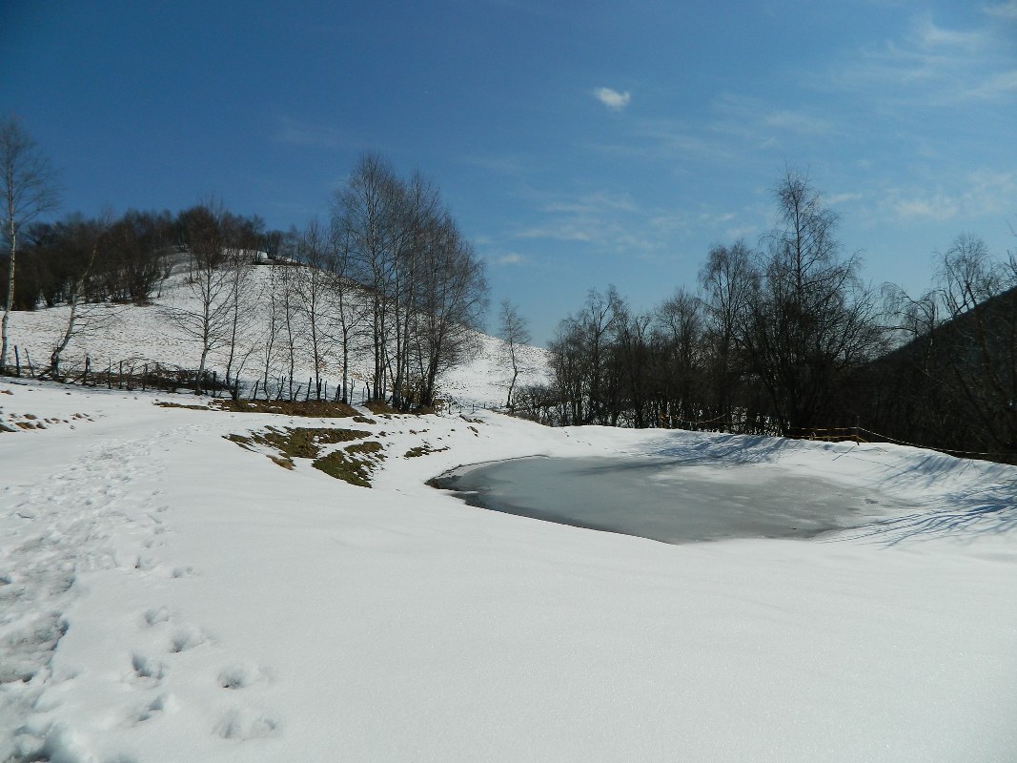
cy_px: 382
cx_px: 508
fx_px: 734
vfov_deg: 54.9
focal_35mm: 25
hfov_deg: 69.4
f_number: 8.7
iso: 80
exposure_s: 1/500
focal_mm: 4.5
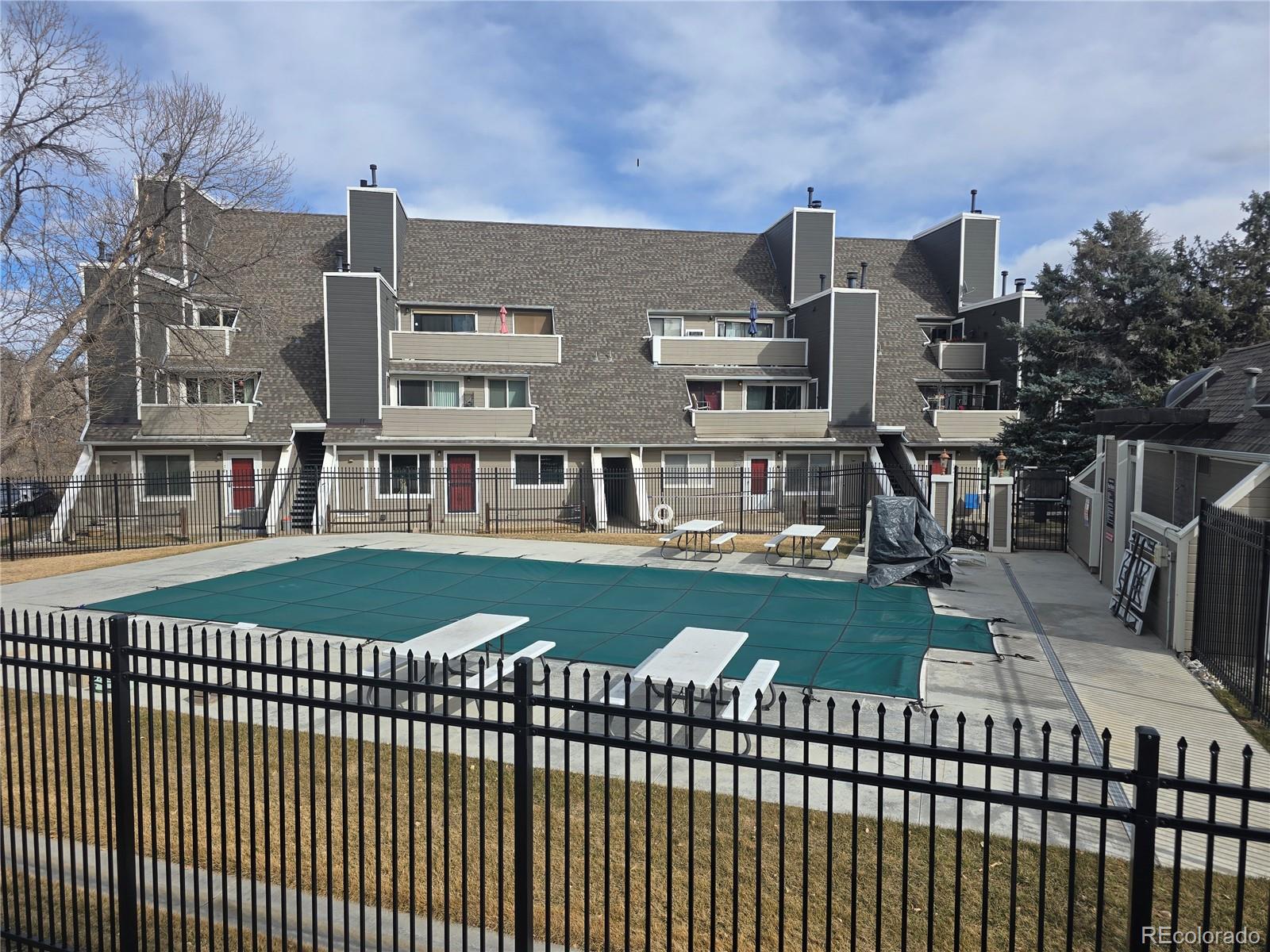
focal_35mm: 23
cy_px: 476
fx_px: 844
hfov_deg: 73.9
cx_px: 635
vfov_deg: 58.9
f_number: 1.7
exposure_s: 1/878
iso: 12
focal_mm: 6.3
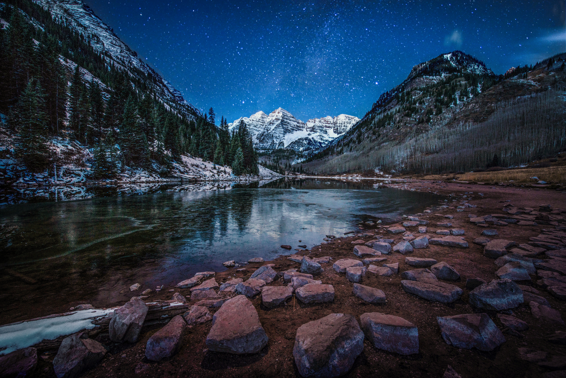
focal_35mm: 14
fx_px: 220
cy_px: 189
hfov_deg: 104.2
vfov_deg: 81.2
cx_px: 283
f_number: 11
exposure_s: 30
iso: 500
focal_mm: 14
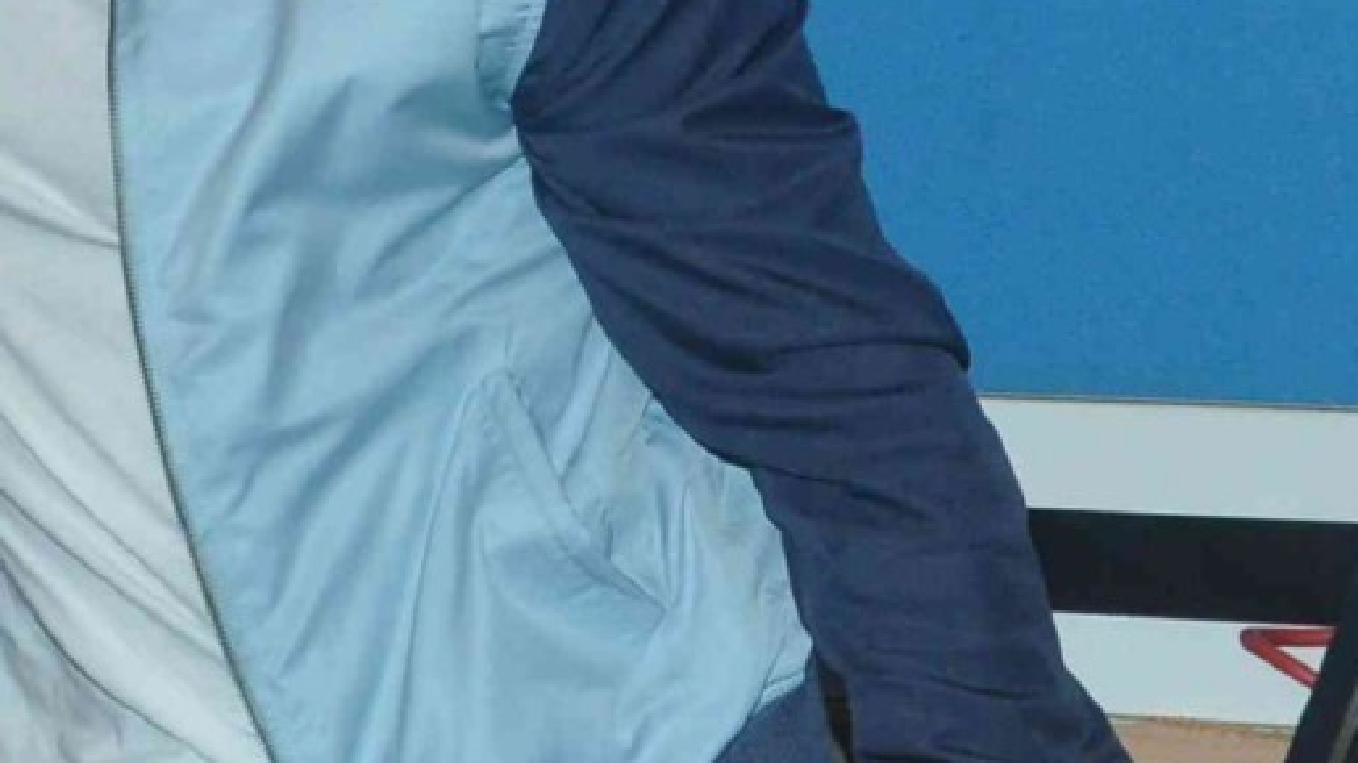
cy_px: 253
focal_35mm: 151
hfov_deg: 13.9
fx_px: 5436
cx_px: -208
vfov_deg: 8.0
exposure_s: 1/200
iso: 1250
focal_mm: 22
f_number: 10
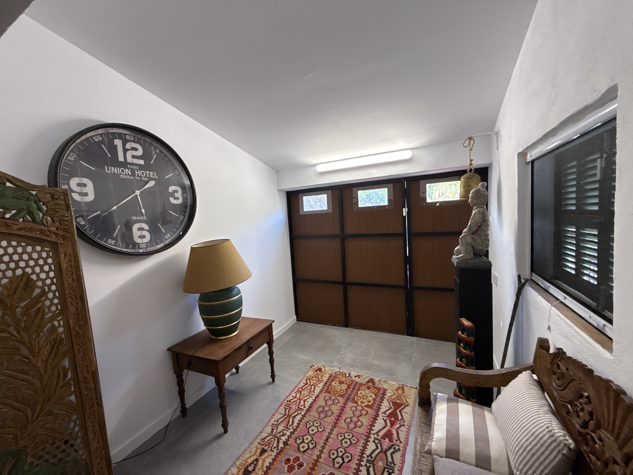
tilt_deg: -4.9
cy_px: 238
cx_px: 316
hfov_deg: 102.1
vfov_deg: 85.7
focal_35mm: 14
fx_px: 256
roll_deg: +2.8
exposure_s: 1/100
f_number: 2.2
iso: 125
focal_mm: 2.22
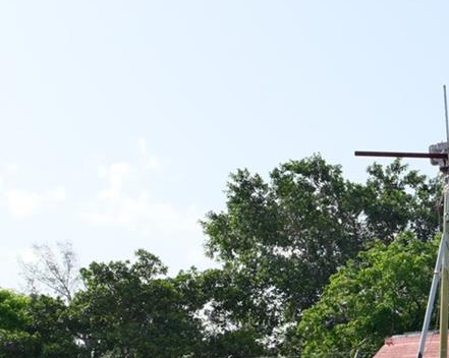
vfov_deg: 16.6
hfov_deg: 20.4
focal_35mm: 92
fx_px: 1221
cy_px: 268
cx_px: 407
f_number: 5.6
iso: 320
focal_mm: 18
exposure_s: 1/640
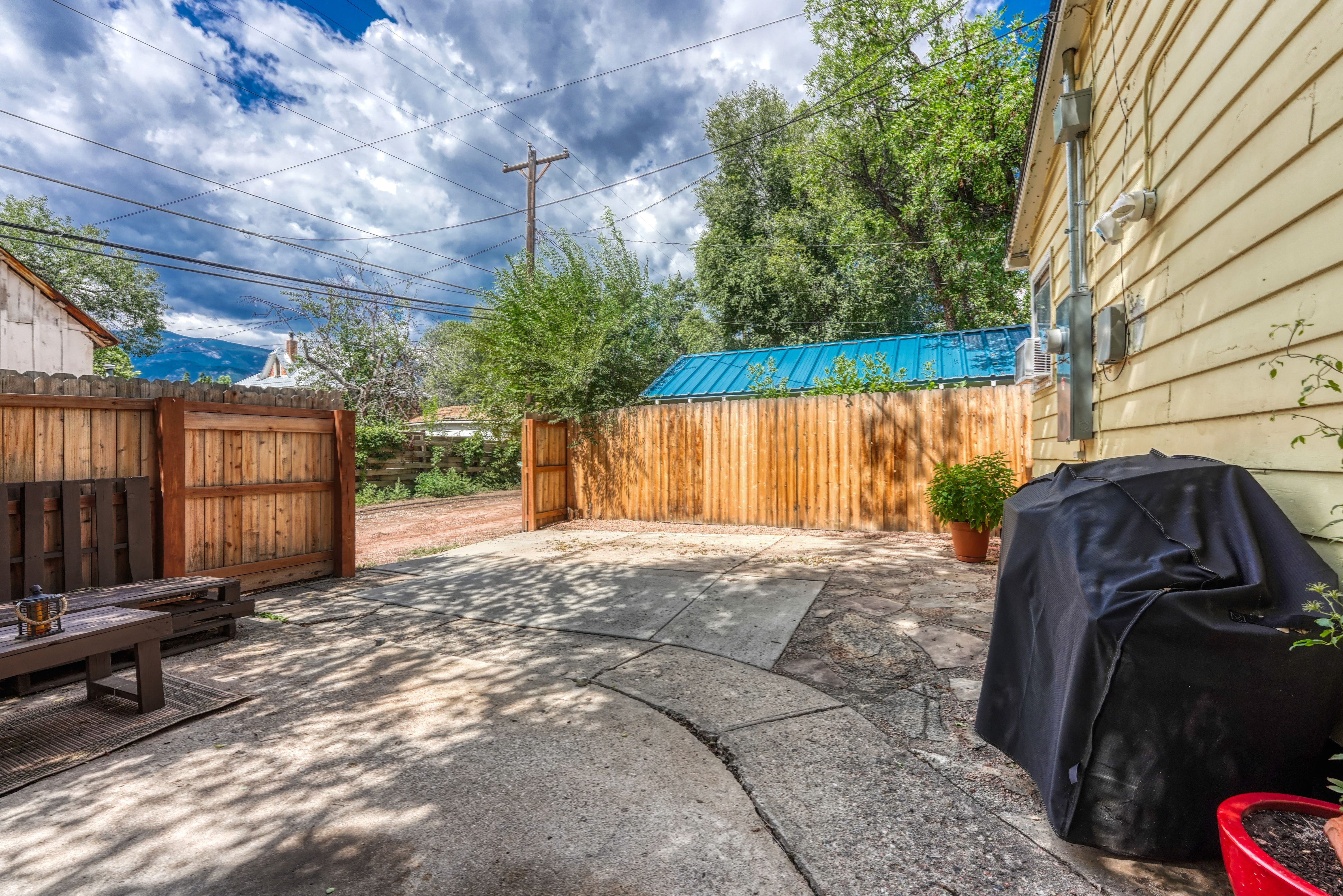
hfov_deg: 101.1
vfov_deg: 78.1
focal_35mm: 15
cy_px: 448
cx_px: 672
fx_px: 552
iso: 800
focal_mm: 14.8
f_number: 8
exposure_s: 1/250
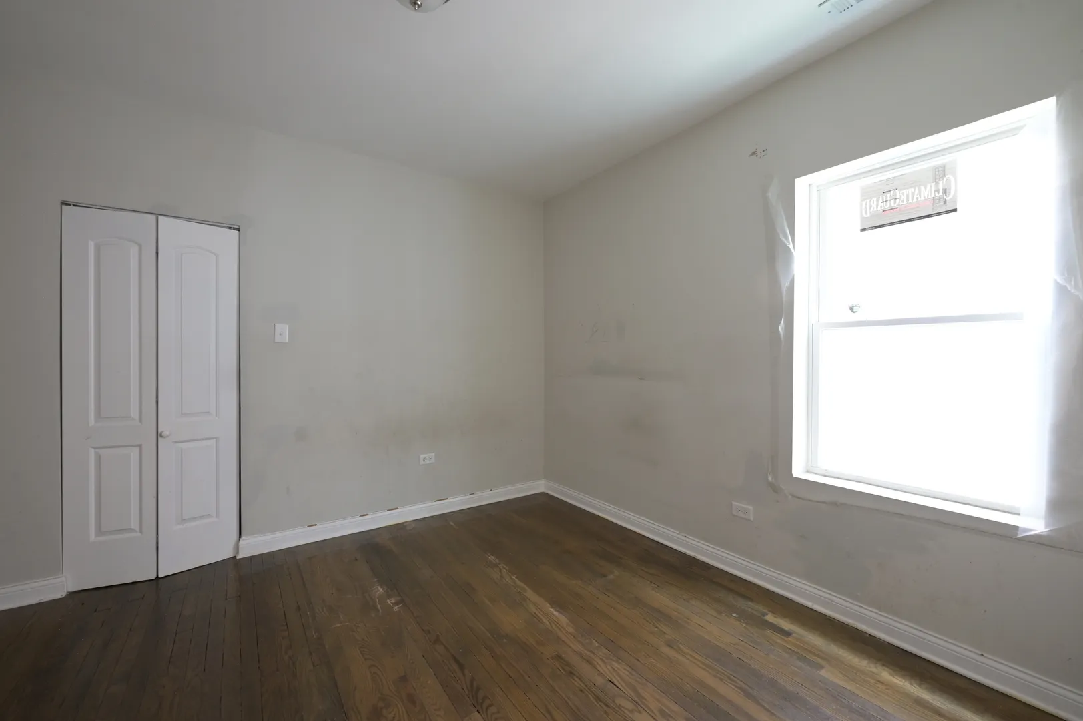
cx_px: 542
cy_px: 360
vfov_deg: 81.1
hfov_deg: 104.3
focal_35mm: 14
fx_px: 421
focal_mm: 14
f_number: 8
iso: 400
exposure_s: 13
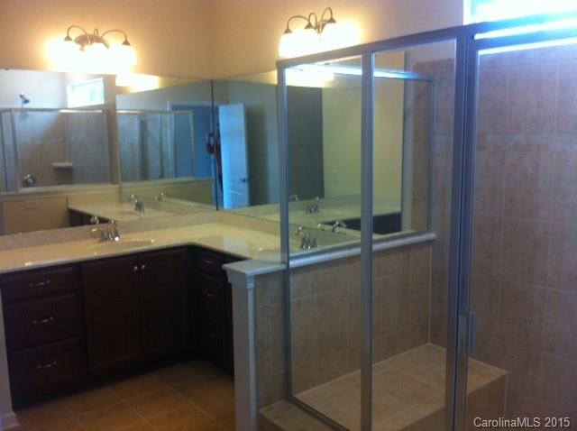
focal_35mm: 35
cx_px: 288
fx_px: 583
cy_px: 216
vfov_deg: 40.6
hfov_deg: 52.7
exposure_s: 1/17
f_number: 2.8
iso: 125
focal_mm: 3.85
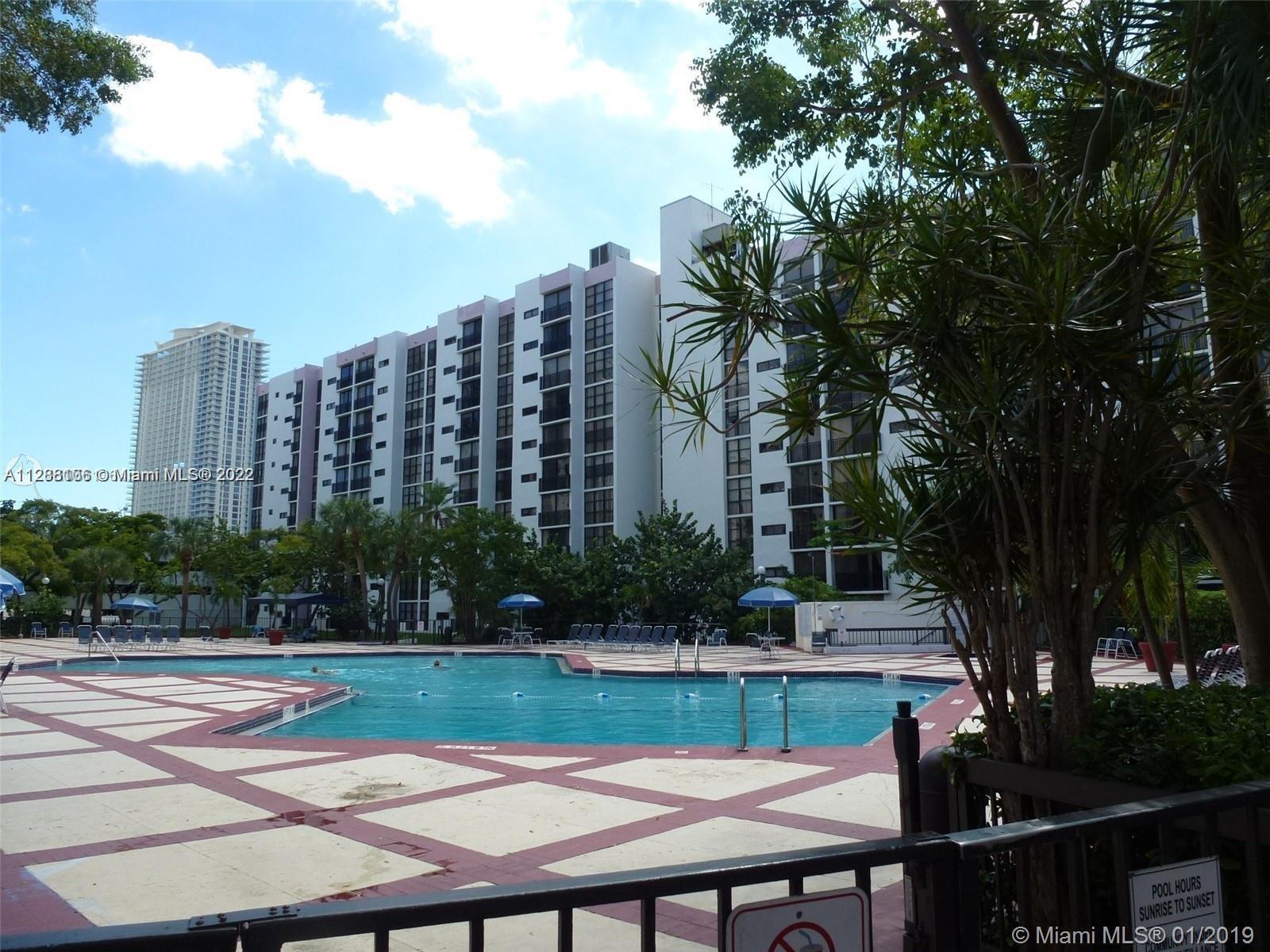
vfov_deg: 56.8
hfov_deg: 71.6
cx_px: 635
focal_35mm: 24
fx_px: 881
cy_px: 476
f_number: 4
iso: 100
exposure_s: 1/400
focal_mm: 4.3
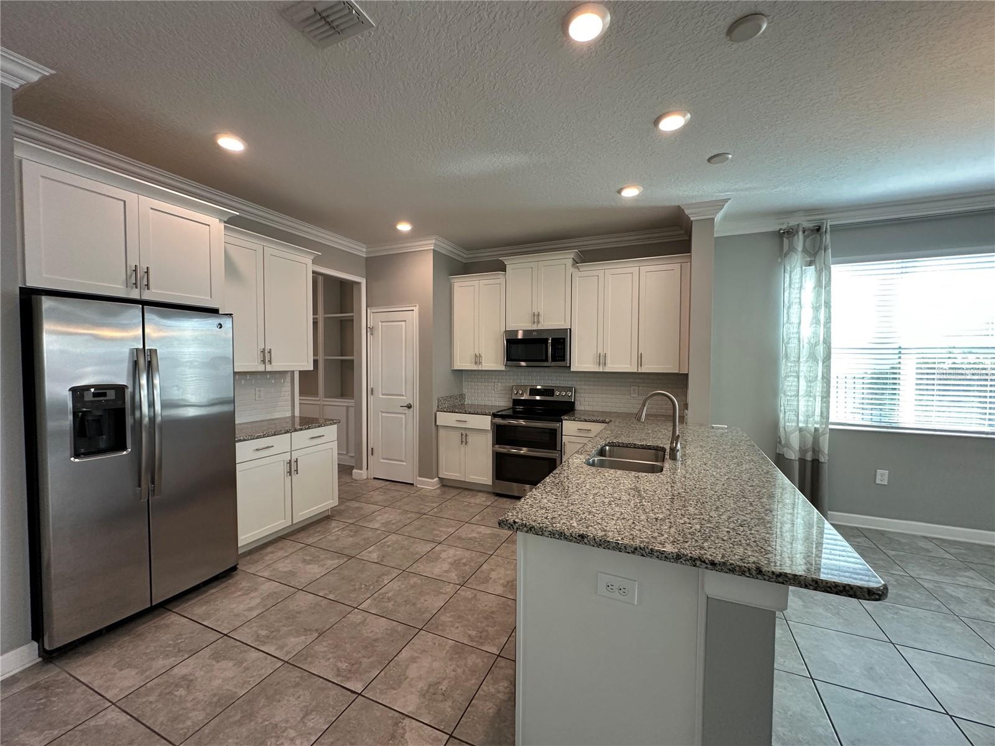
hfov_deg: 102.1
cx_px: 498
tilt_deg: -0.9
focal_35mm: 14
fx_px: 402
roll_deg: -0.2
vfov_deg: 85.7
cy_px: 373
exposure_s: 1/120
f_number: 2.2
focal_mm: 2.22
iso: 250
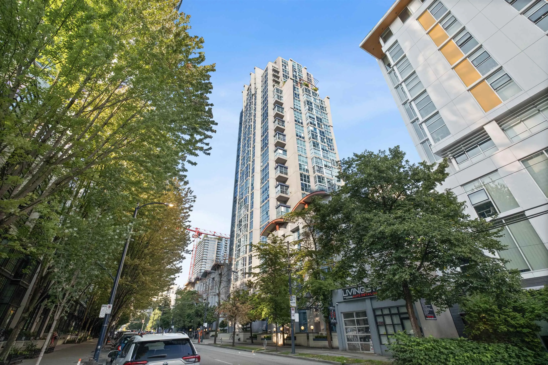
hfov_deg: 100.4
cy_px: 182
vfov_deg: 77.3
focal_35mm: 15
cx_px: 274
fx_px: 228
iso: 400
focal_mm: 10
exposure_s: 1/30
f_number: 7.1
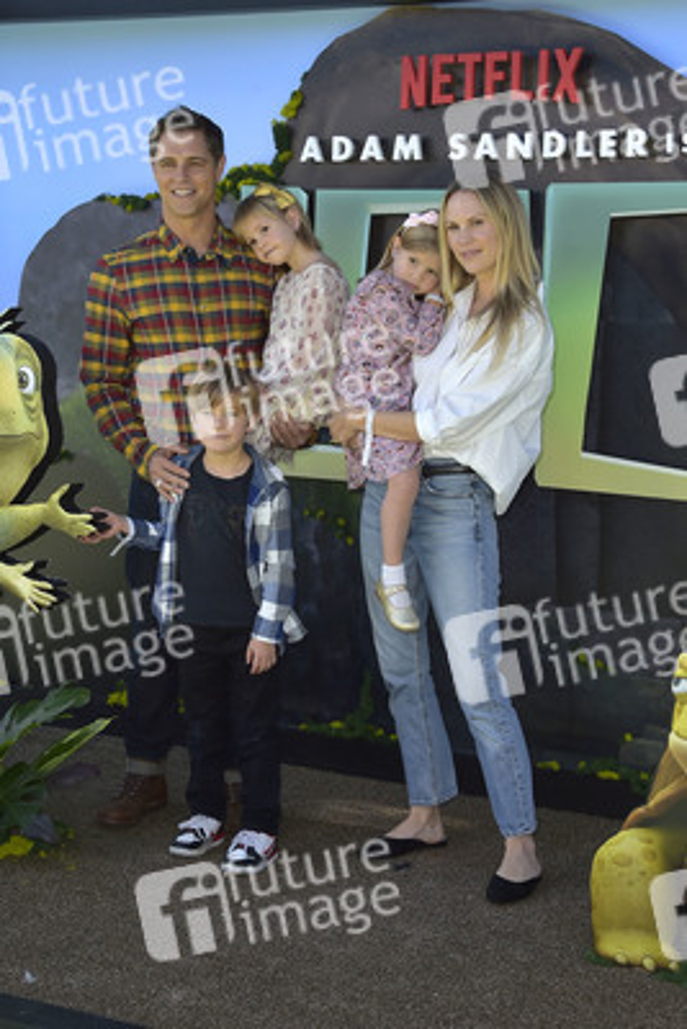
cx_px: 344
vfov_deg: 41.1
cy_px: 514
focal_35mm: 48
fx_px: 1373
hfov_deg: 28.1
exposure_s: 1/250
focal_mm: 48
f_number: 7.1
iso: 125
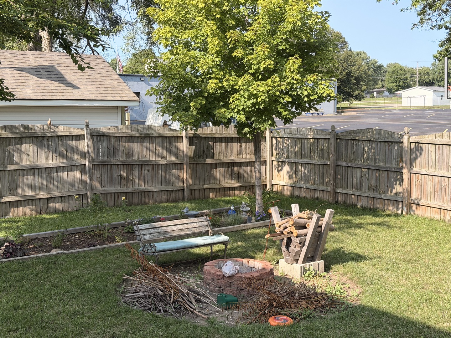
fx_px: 625
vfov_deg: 30.3
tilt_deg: -5.9
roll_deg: +1.0
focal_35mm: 48
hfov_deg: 39.7
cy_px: 169
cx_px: 226
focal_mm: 6.76
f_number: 1.78
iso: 80
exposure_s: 1/1513
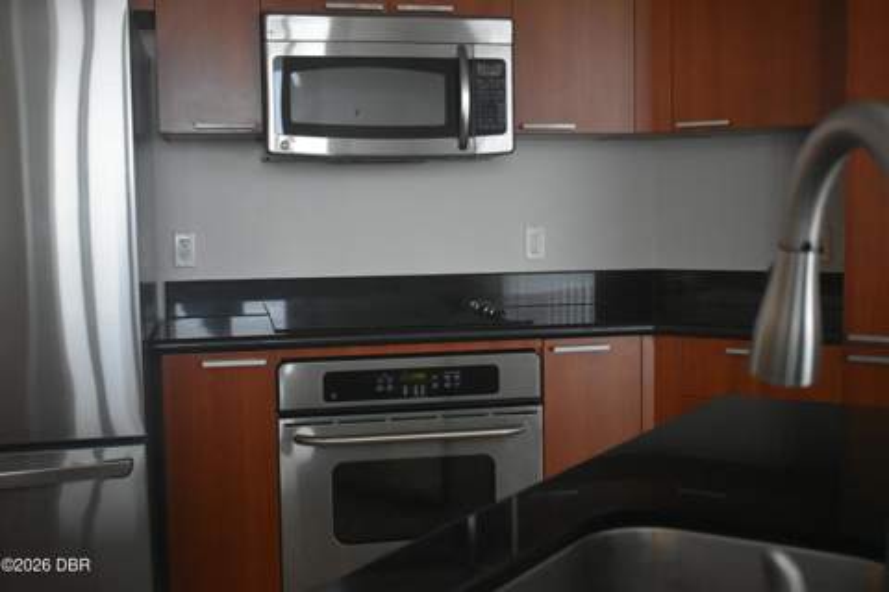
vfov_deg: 31.9
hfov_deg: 46.4
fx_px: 1037
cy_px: 296
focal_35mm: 42
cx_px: 444
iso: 5000
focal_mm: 28
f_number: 4.2
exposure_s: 1/125
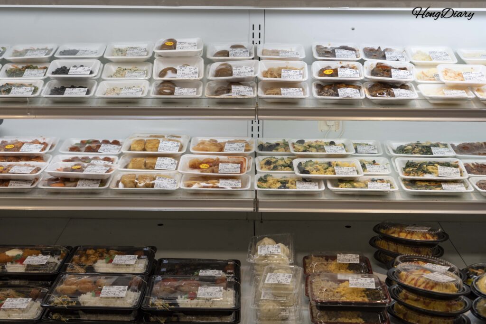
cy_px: 162
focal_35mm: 60
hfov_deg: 33.4
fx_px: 810
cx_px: 243
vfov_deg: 22.6
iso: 400
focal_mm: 60
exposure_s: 1/160
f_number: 5.6
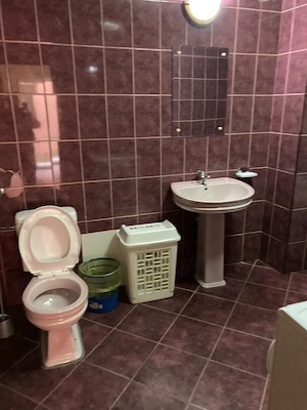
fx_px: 331
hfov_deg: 49.7
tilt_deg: -12.1
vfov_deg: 63.4
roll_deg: +1.0
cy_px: 205
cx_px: 154
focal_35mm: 28
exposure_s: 1/20
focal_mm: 3.99
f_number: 1.8
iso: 640
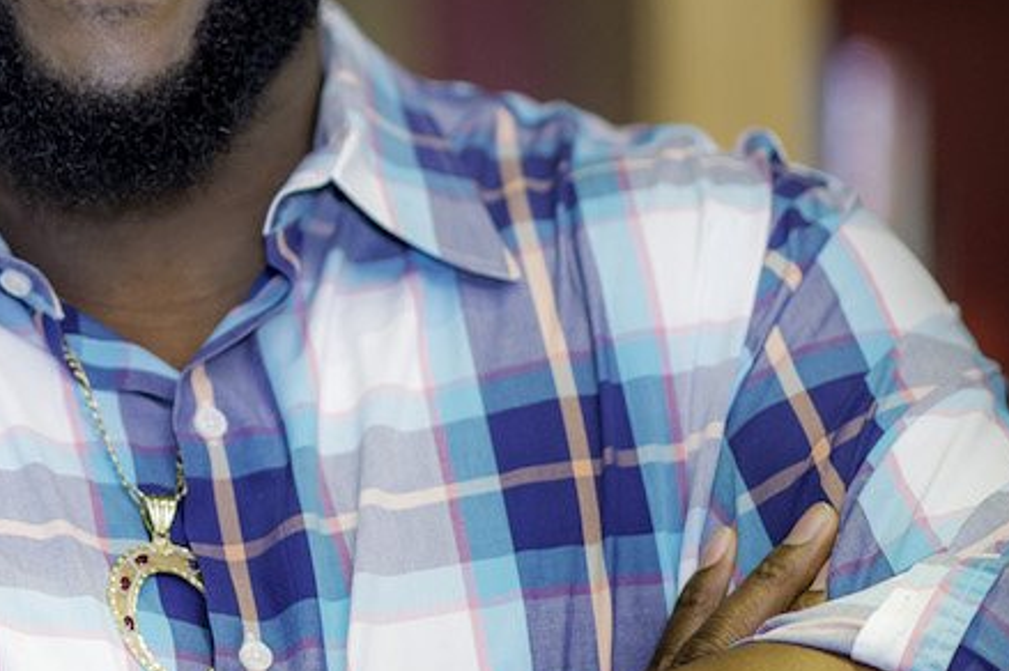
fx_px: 8710
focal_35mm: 311
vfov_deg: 4.4
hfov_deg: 6.6
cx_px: -241
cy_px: 78
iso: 800
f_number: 1.4
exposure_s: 1/800
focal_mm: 105
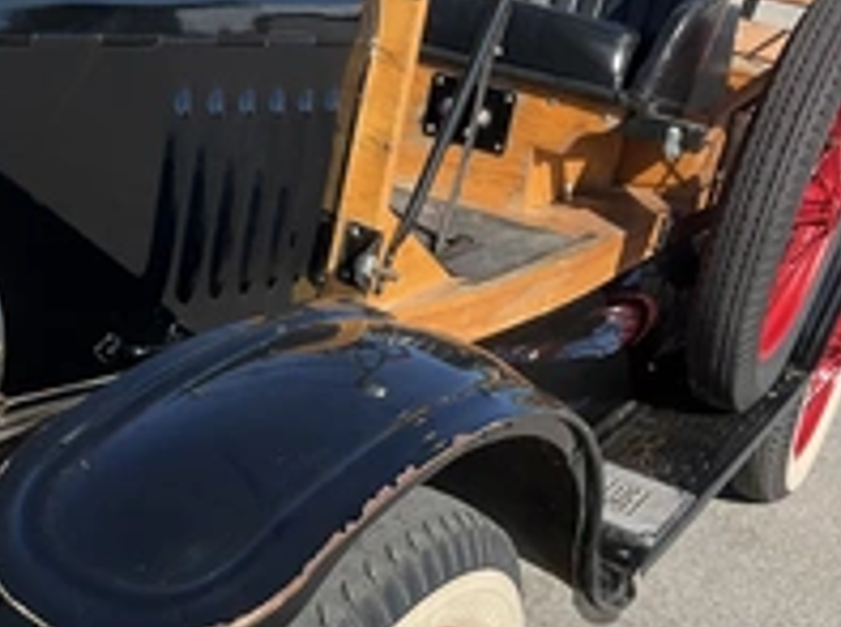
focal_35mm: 59
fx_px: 1431
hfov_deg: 32.7
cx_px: 350
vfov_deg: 24.0
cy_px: 576
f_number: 1.8
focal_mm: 3
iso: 25
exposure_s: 1/1250
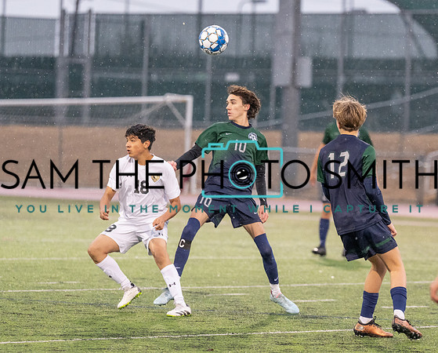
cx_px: 294
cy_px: 189
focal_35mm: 267
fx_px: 3471
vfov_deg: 5.8
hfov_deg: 7.2
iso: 3200
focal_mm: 157
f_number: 2.8
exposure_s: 1/1250
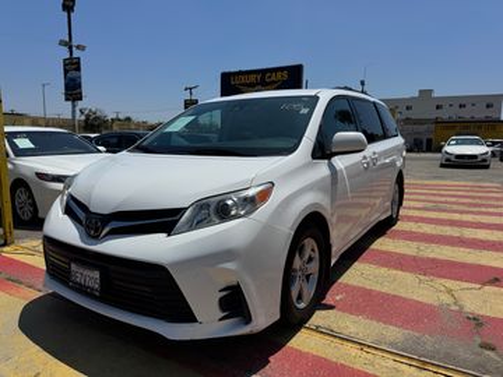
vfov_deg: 56.8
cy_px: 188
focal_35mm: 24
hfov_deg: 71.6
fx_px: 349
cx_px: 252
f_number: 1.78
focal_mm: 6.76
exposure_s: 1/12346
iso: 80
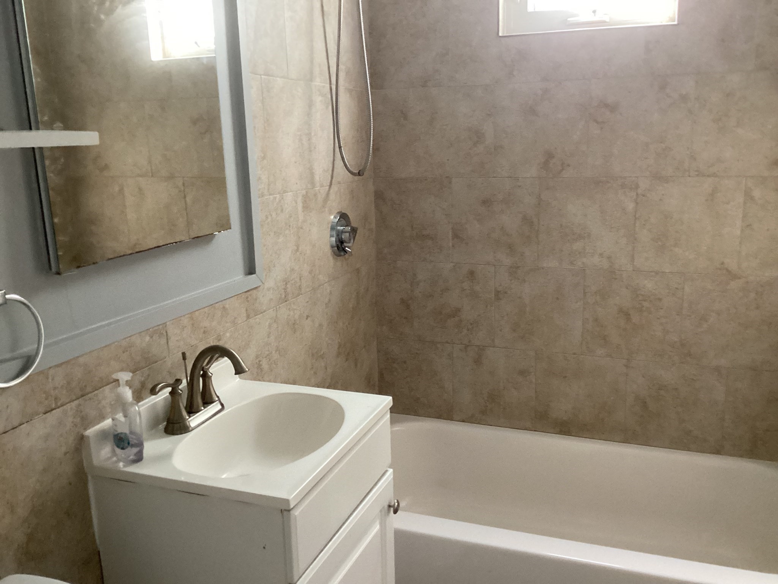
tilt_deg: -13.3
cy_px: 292
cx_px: 389
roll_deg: +0.9
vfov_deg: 45.4
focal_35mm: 31
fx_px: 697
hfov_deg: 58.4
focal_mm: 3.3
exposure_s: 1/40
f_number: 2.4
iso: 400
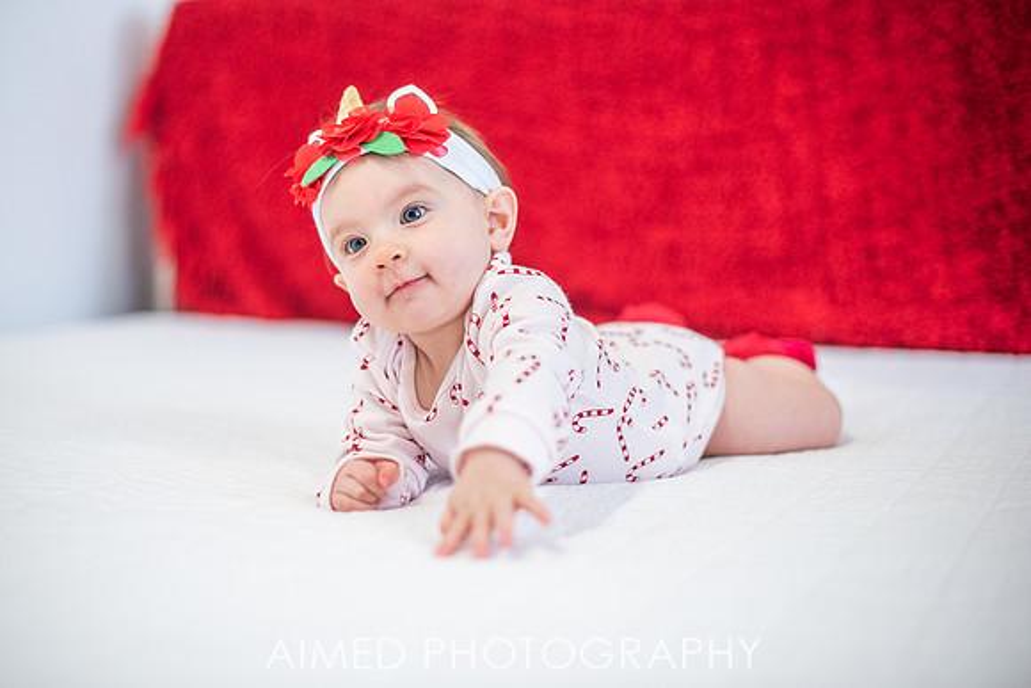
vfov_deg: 25.2
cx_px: 484
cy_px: 323
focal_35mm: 54
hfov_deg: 37.0
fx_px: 1541
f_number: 2
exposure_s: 1/250
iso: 500
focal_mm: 50
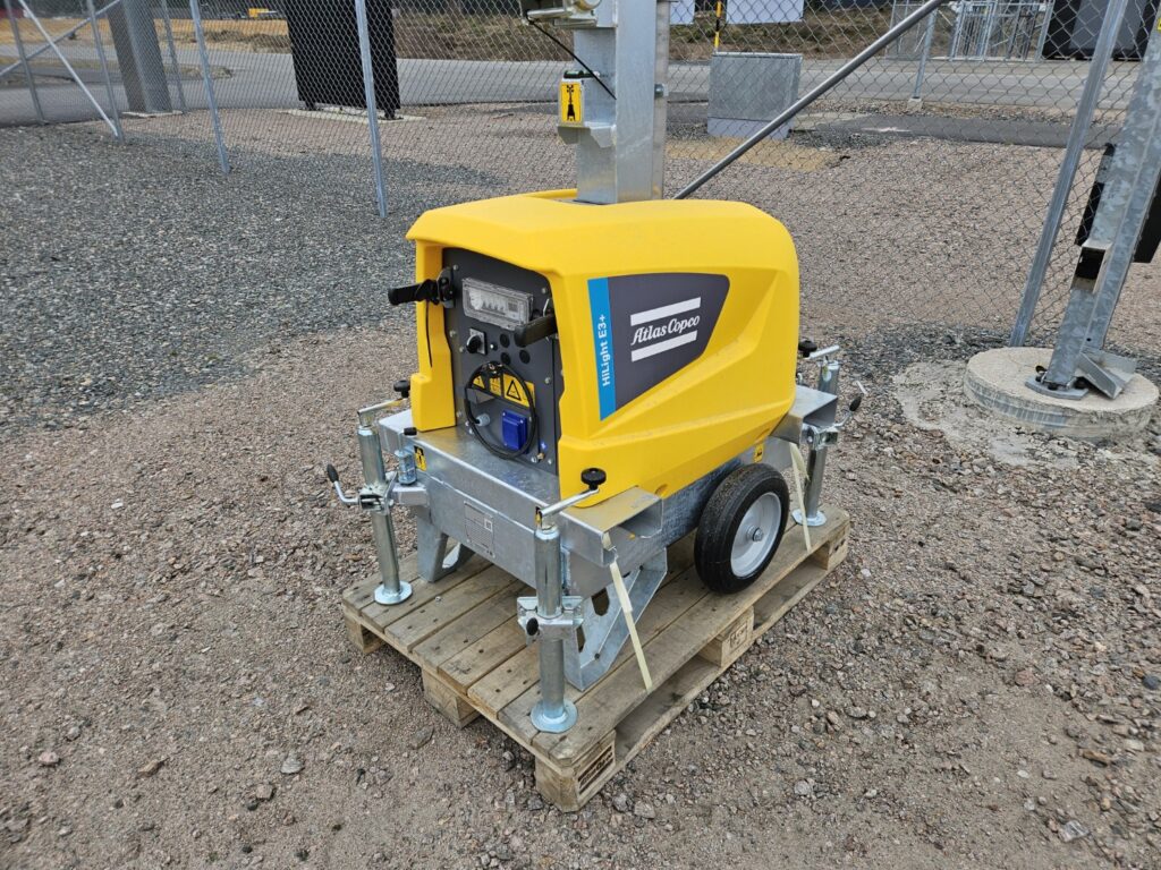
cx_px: 580
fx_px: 771
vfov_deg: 58.9
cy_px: 435
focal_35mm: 23
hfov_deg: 73.9
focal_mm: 5.4
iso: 25
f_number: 1.8
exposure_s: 1/823
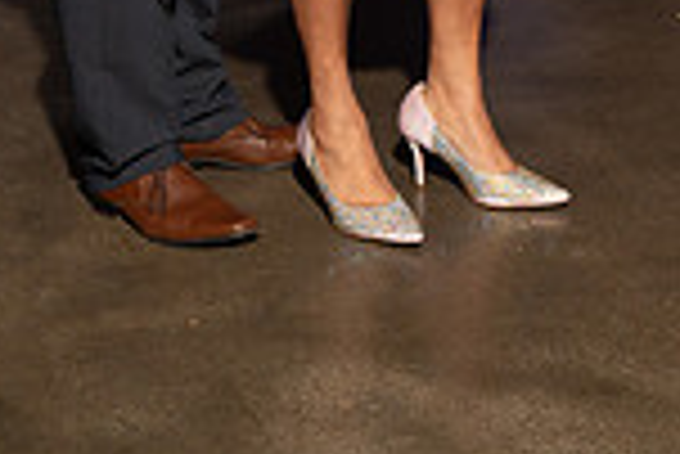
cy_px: -530
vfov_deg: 8.8
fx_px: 2760
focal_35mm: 146
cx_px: 354
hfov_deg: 14.0
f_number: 6.3
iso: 1250
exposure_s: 1/200
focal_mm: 49
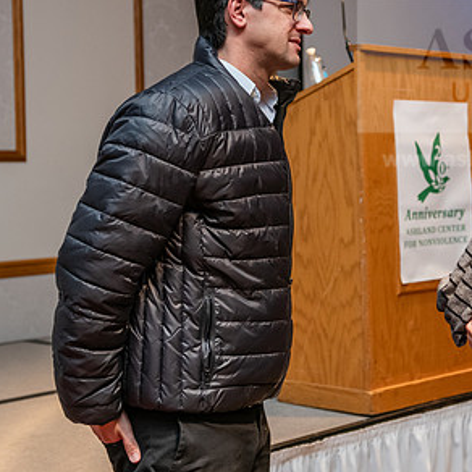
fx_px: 1172
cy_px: 193
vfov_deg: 22.7
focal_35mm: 76
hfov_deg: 22.7
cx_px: 309
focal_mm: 45
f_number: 3.2
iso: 2000
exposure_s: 1/200
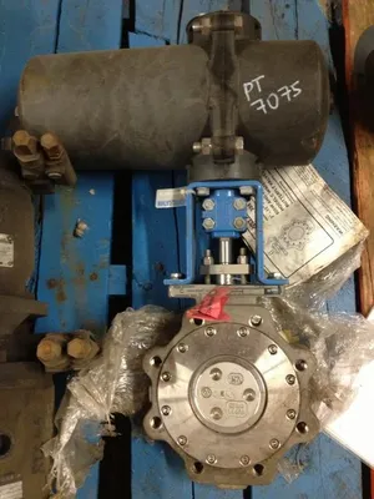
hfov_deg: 40.7
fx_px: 504
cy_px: 250
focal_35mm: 35
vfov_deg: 52.6
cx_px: 187
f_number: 2.4
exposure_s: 1/20
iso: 320
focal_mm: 4.28
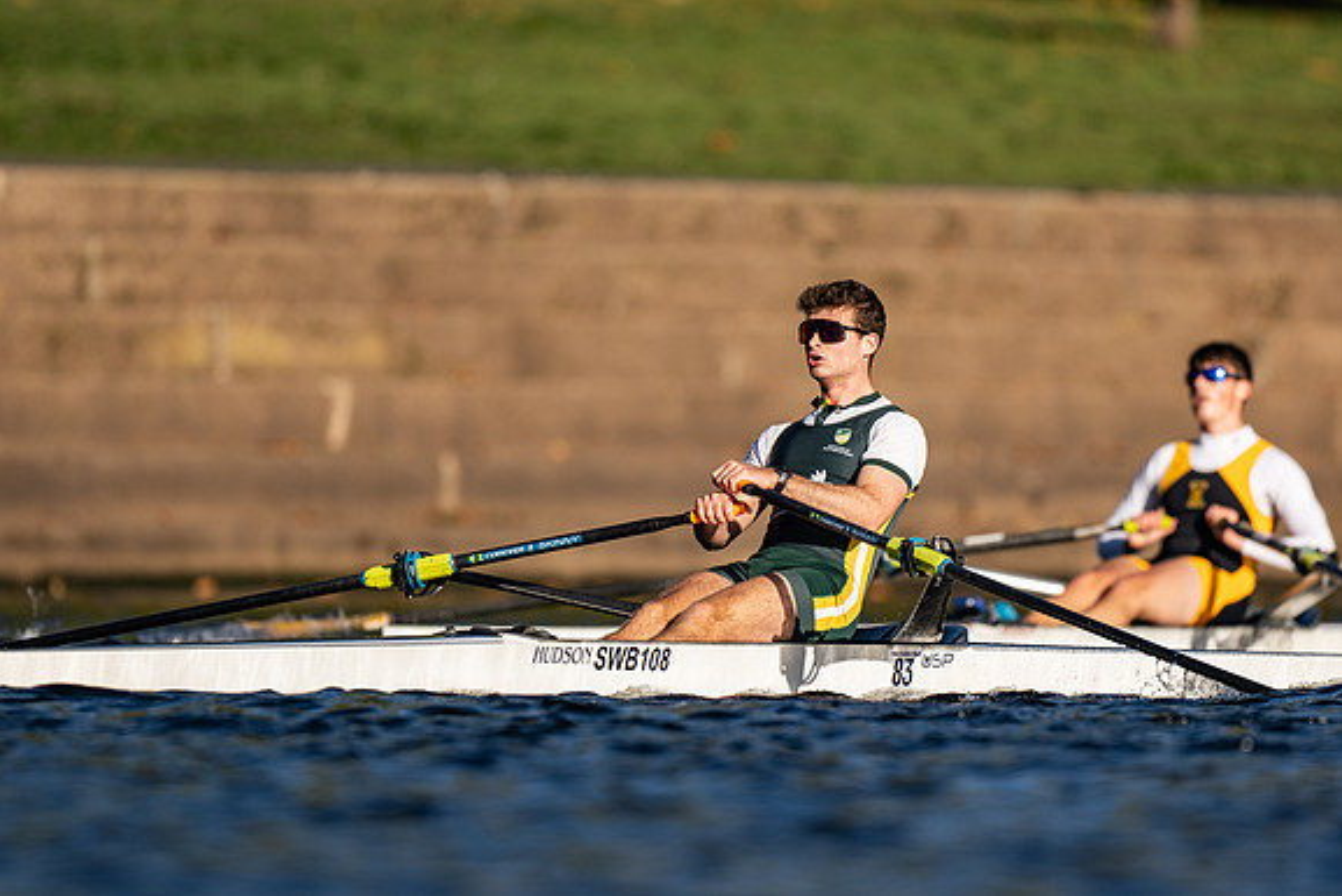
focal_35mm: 905
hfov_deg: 2.3
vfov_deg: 1.5
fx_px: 33743
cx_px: 672
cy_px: 448
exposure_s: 1/2500
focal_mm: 600
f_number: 4
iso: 100
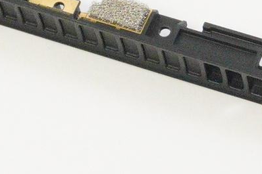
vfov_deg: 5.6
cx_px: 290
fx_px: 1782
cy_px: 50
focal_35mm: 245
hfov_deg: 8.3
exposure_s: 1/250
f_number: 5.6
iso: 6400
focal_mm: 26
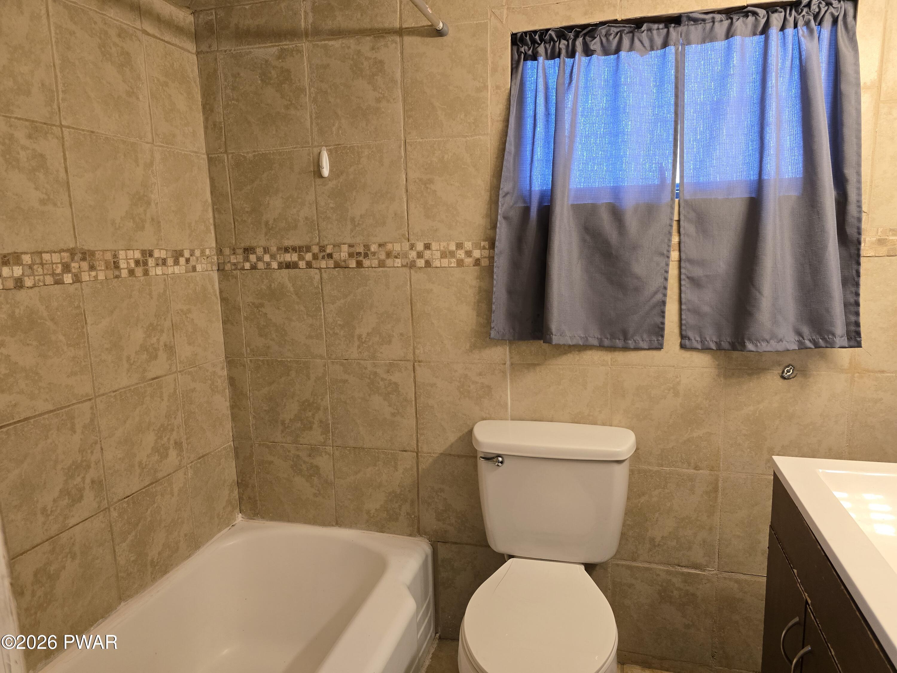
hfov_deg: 73.9
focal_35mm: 23
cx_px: 448
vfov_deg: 58.9
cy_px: 336
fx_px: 596
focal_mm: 6.3
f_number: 1.7
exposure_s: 1/120
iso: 320
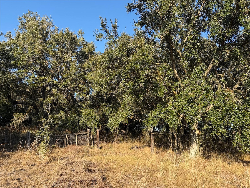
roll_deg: -3.0
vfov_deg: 56.8
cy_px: 94
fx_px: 173
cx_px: 125
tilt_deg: +12.8
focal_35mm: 24
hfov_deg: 71.6
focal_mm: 6.76
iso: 80
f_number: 1.78
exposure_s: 1/1437
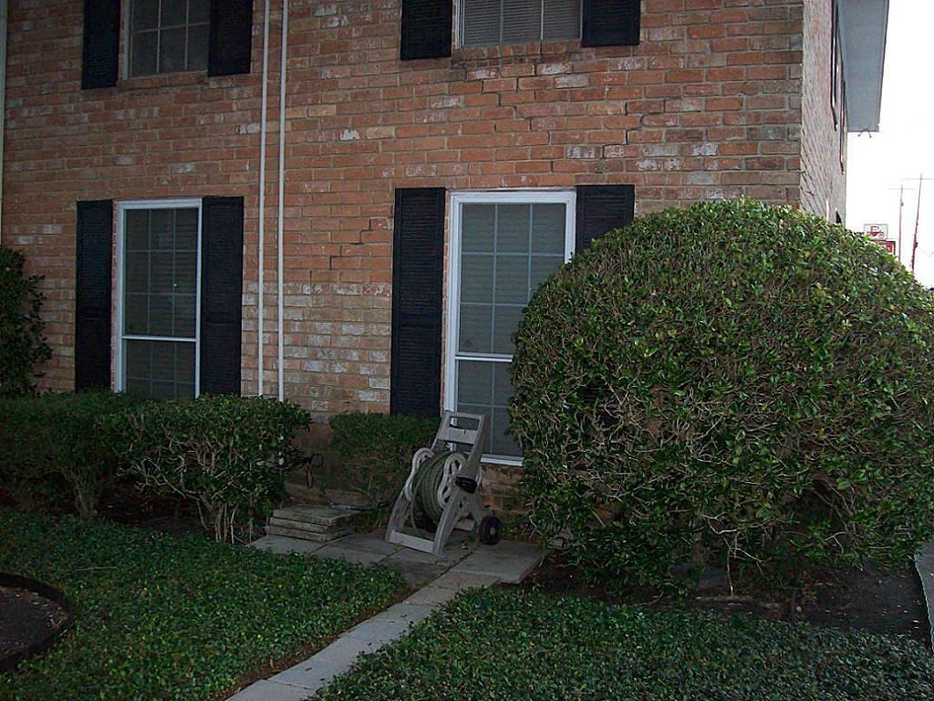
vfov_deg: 39.7
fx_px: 971
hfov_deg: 51.4
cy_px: 350
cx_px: 467
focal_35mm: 36
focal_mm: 6
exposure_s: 1/64
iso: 200
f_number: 2.7
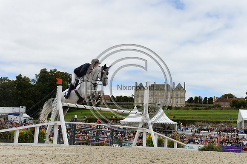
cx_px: 124
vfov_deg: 27.0
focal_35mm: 50
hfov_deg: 39.6
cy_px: 82
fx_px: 343
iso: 1250
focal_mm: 50
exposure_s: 1/3200
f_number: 9
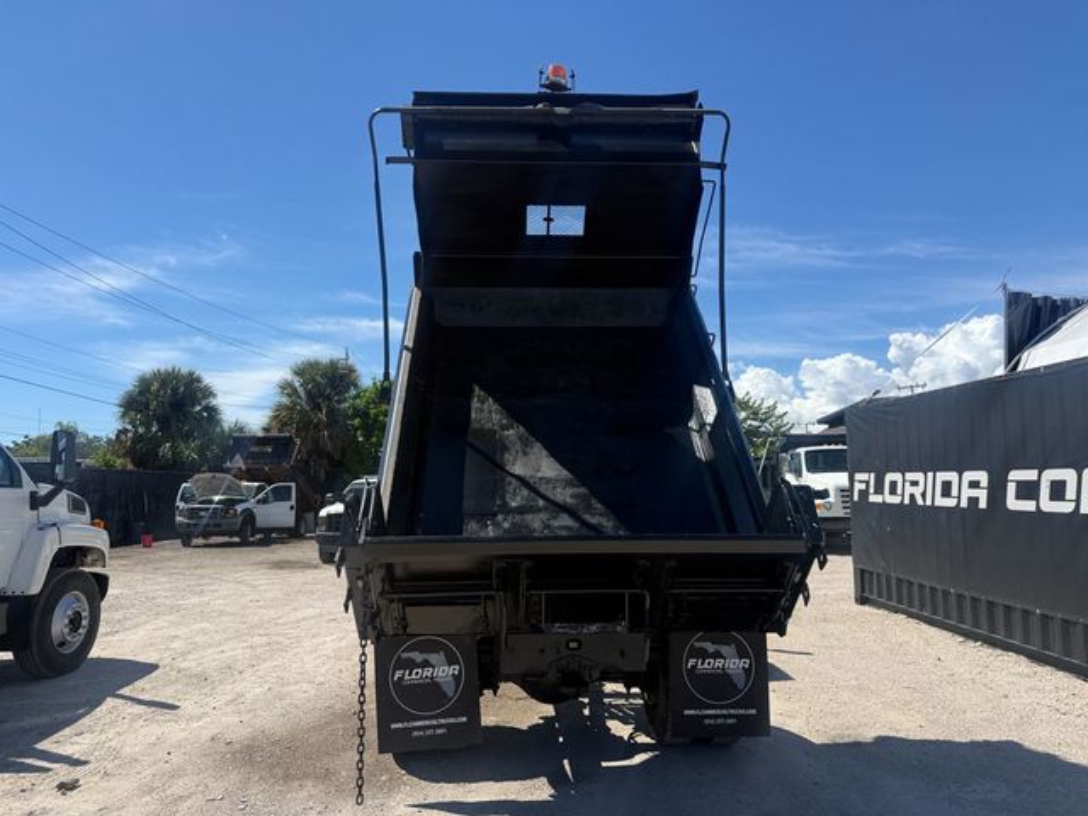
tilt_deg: +11.3
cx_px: 544
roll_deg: +2.4
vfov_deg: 56.8
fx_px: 754
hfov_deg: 71.6
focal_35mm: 24
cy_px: 408
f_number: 1.78
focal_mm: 6.76
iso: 80
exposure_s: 1/5319
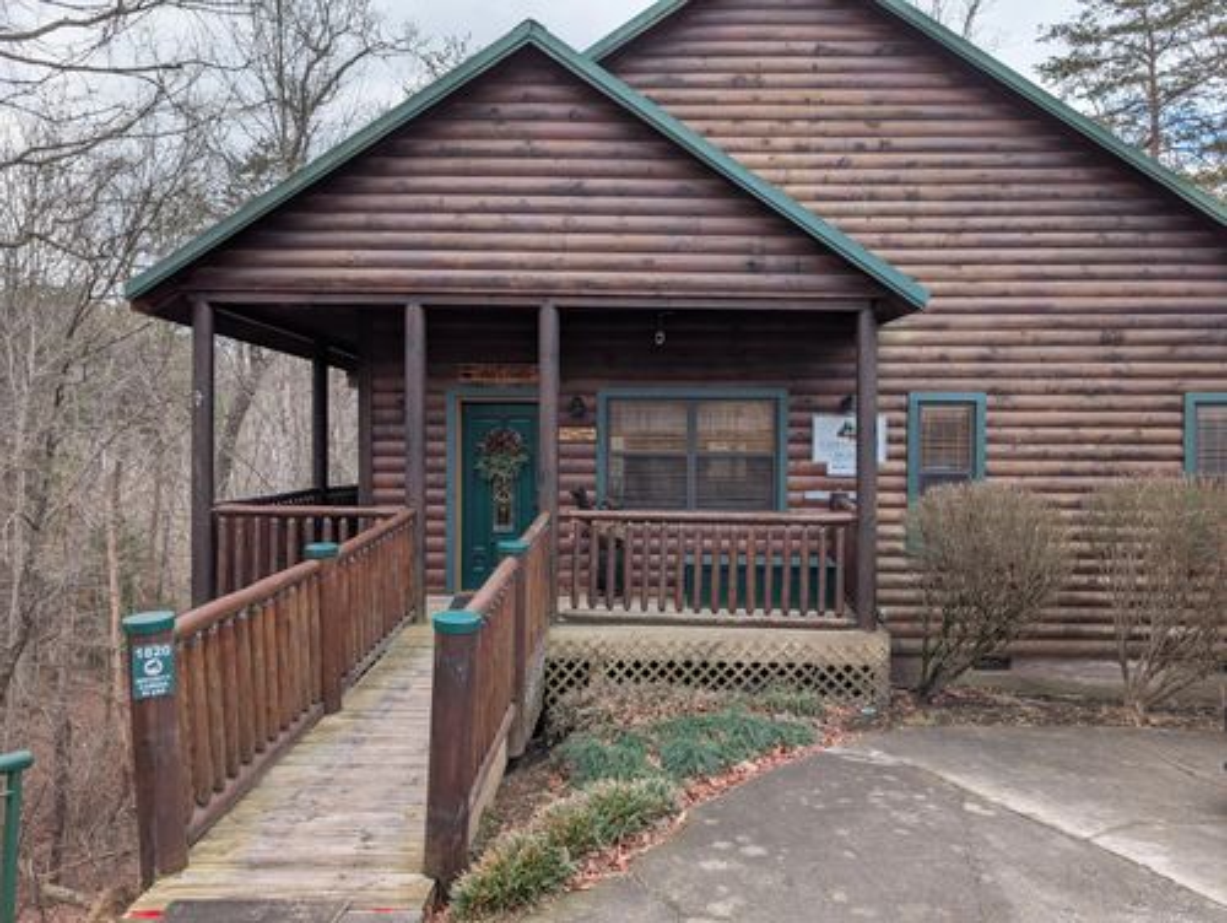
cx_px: 614
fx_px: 852
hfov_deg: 71.5
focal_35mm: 24
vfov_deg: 56.9
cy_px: 462
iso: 21
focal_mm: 6.9
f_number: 1.68
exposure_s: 1/286
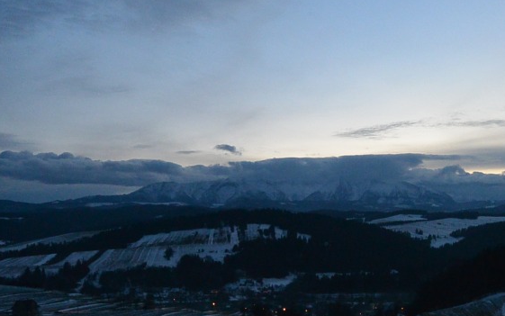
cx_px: 445
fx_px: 743
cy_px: 227
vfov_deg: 23.8
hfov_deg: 35.5
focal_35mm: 54
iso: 1000
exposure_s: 1/60
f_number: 3.5
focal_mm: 11
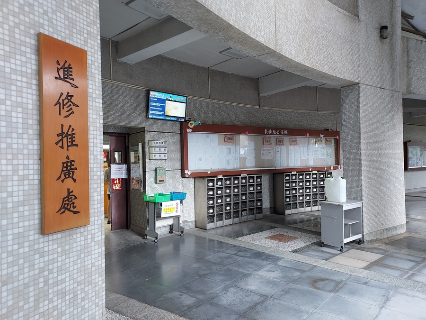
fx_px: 295
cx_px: 213
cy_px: 160
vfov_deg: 56.8
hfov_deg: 71.6
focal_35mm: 24
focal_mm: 4.6
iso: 250
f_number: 1.8
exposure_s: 1/60
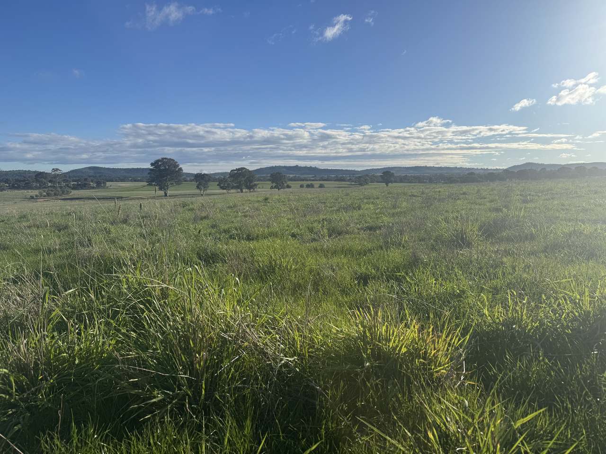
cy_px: 227
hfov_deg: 71.6
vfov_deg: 56.8
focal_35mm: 24
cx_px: 303
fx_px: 420
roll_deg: +0.0
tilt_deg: -7.8
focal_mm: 6.76
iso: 80
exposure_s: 1/6410
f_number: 1.78
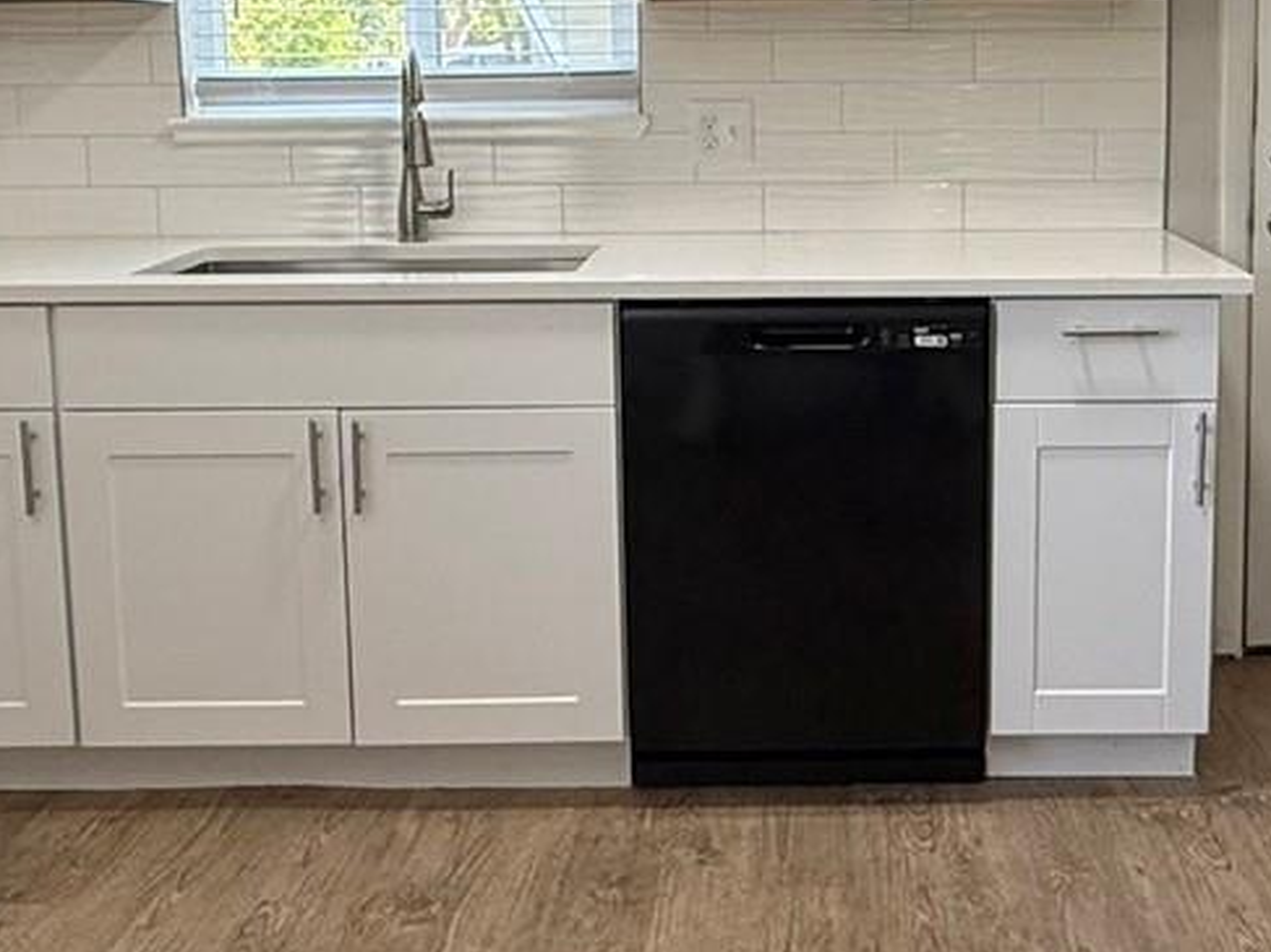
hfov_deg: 40.7
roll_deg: +0.7
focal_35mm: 46
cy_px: 250
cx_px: 846
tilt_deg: -6.3
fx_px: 1689
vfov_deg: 31.0
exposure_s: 1/120
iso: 160
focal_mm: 2.22
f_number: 2.2
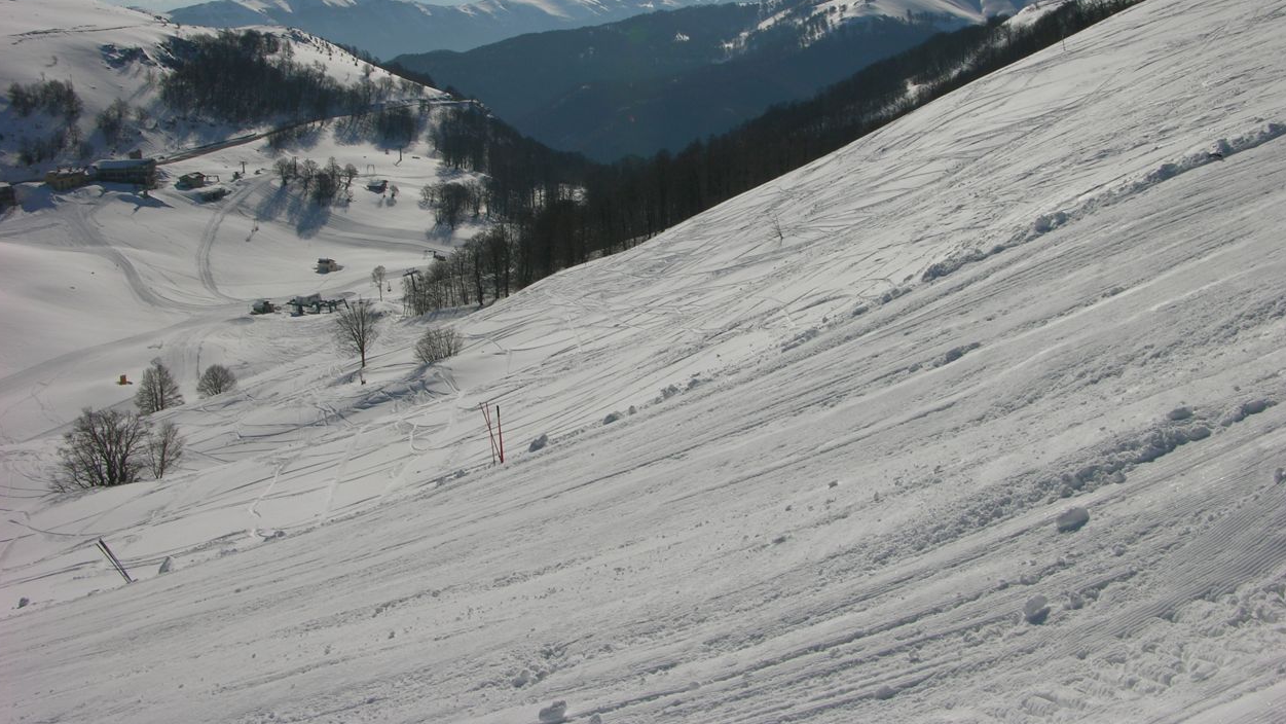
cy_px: 247
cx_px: 649
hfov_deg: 51.6
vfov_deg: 30.2
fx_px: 1330
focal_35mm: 39
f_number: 8
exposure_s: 1/420
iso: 50
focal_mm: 8.9
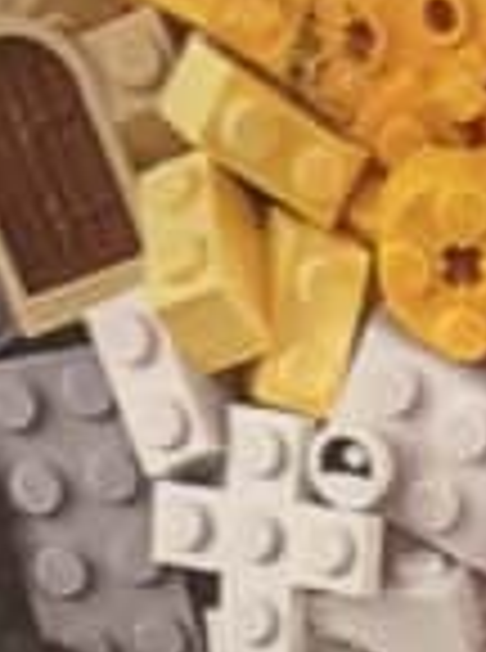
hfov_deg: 8.5
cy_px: 1812
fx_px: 3197
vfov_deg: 9.6
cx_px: 711
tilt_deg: -29.7
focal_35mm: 170
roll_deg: +1.7
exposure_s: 1/64
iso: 200
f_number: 1.78
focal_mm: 6.76
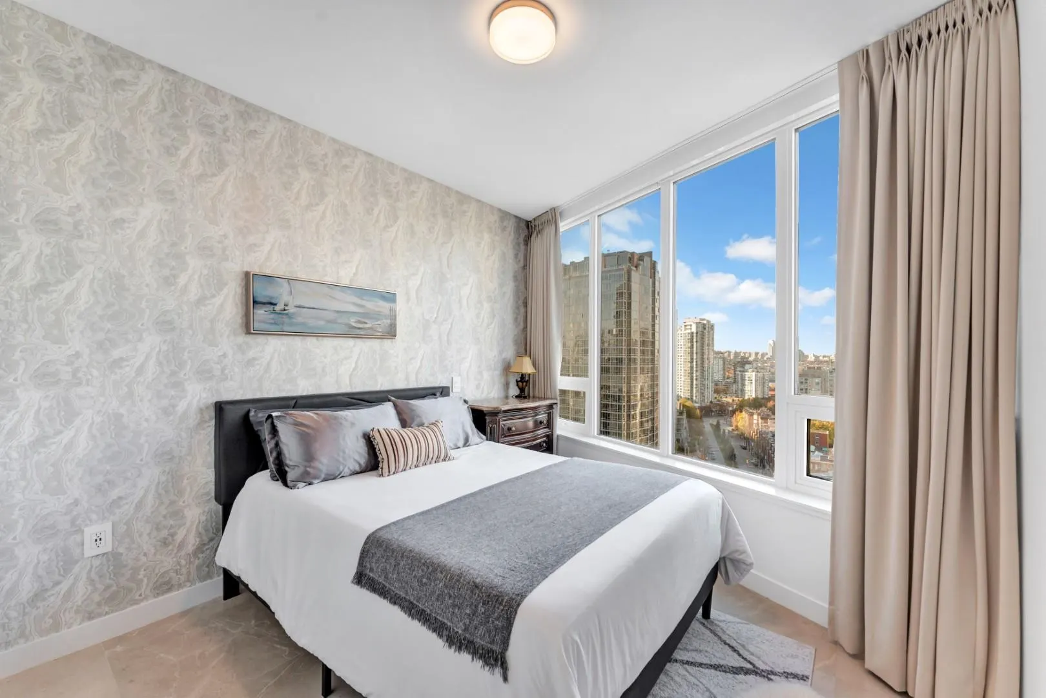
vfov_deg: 81.2
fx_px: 407
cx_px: 523
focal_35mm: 14
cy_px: 349
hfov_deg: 104.3
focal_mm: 14
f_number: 8
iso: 400
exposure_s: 1/125
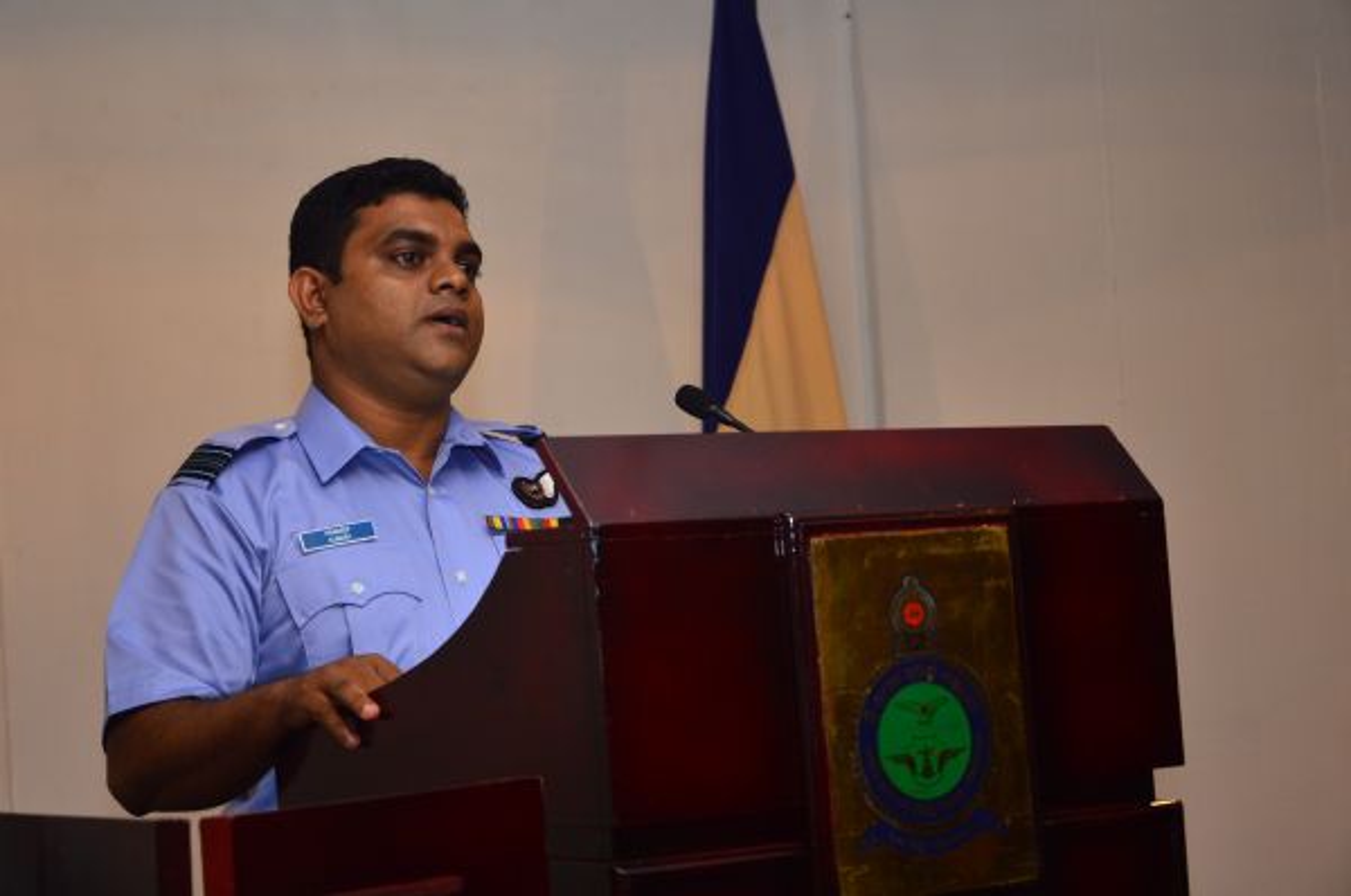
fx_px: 2698
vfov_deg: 18.9
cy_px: 448
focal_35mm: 72
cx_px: 676
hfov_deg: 28.1
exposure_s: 1/60
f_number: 4.8
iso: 400
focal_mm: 48
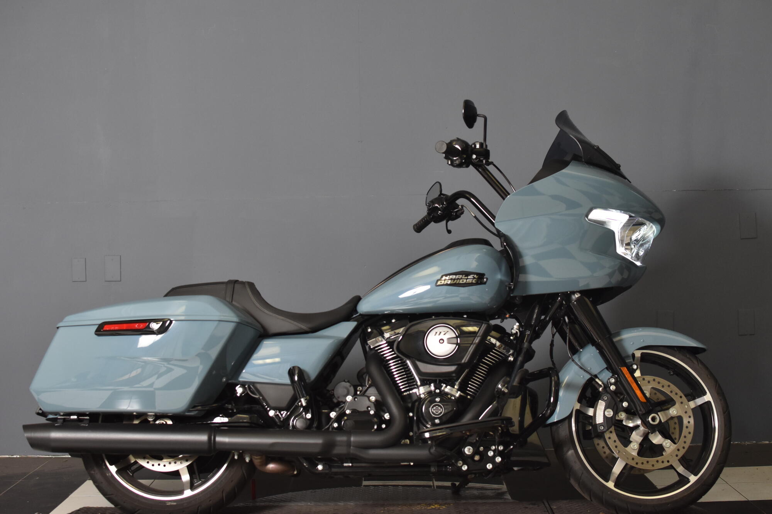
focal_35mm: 52
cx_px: 386
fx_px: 1126
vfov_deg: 25.7
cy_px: 257
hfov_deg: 37.9
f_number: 4.5
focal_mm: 35
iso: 800
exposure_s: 1/160
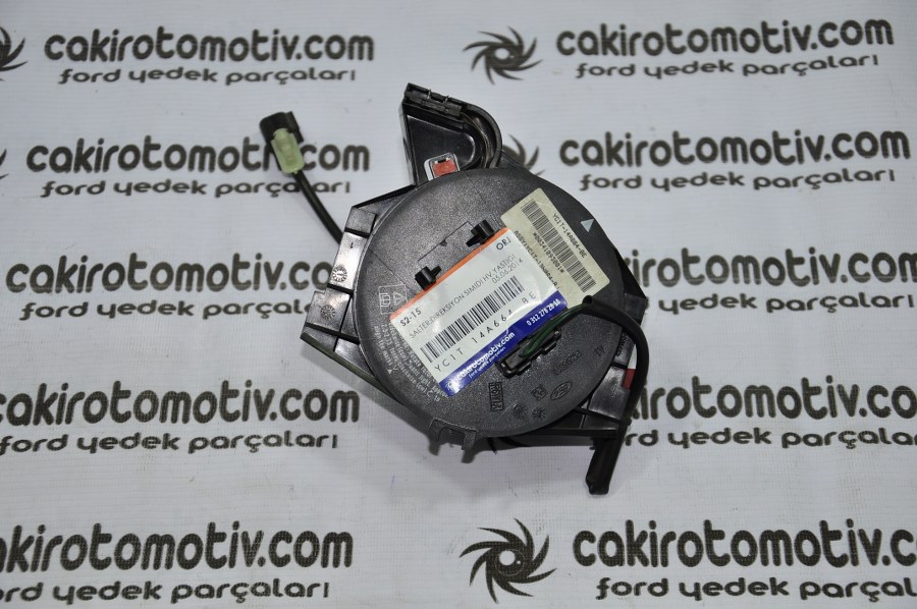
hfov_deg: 26.0
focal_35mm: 78
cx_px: 458
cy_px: 304
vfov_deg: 17.5
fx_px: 1985
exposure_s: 1/60
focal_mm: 52
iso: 200
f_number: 5
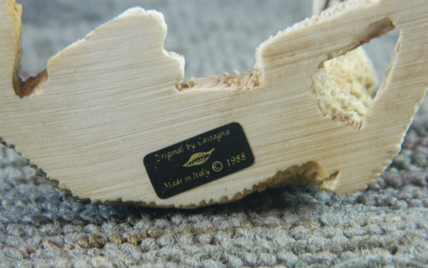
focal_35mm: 160
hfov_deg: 13.1
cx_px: 215
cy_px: 119
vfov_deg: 8.2
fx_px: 1866
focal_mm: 27
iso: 400
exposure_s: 1/13
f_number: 4.9
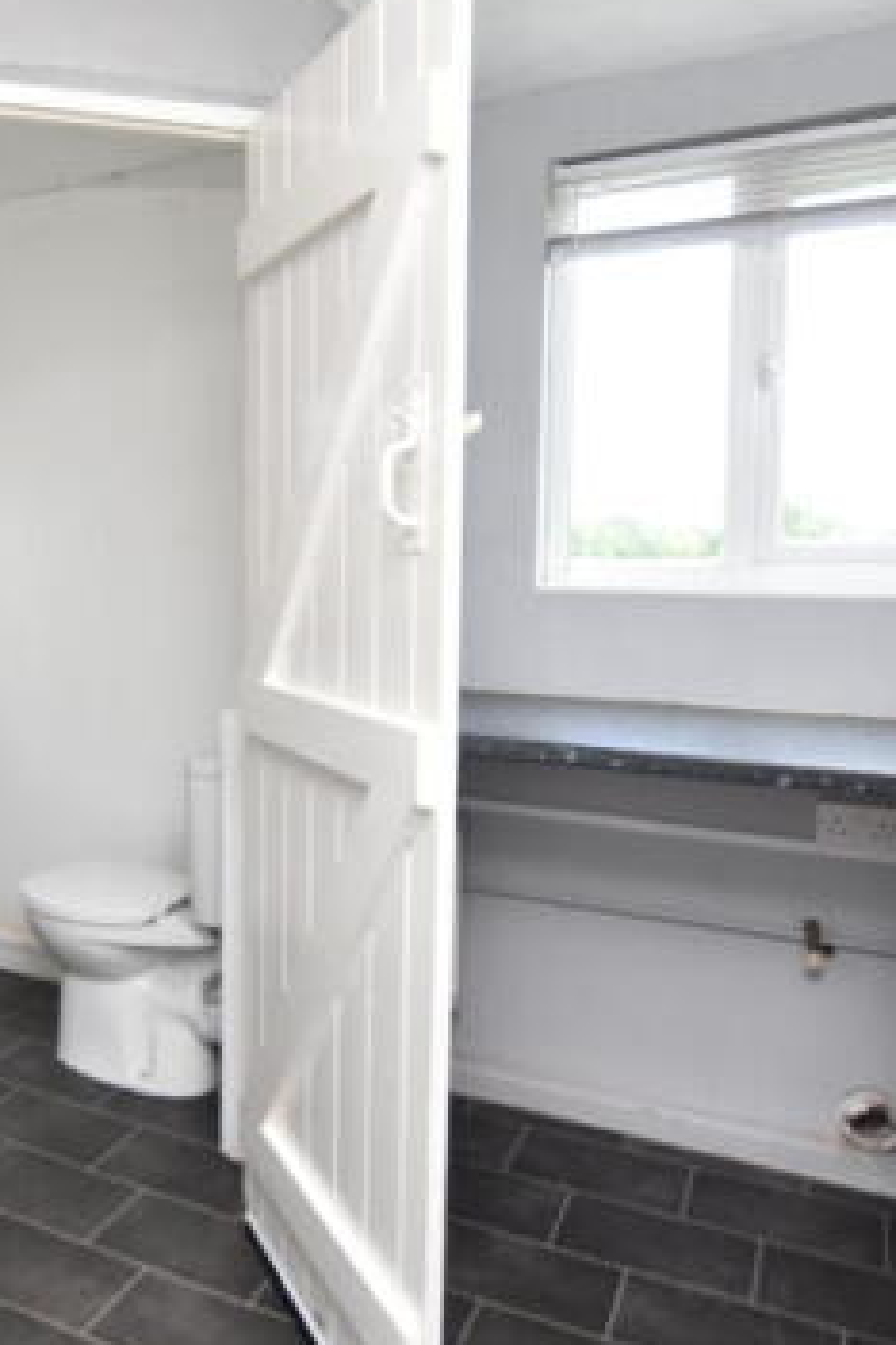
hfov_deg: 44.5
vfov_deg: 65.4
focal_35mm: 28
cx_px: 201
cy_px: 627
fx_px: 1045
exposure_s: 1/250
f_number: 3.5
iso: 560
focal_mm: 10
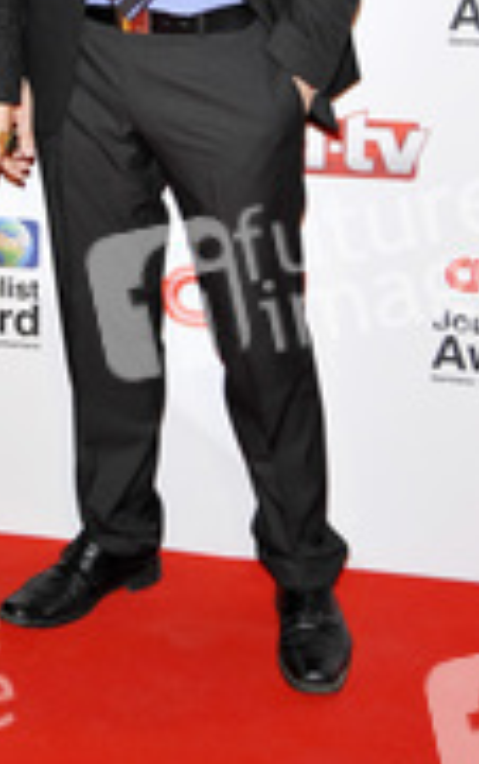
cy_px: 68
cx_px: -78
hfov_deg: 13.5
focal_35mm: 95
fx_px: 1978
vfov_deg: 21.3
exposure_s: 1/250
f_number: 6.3
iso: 640
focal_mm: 42
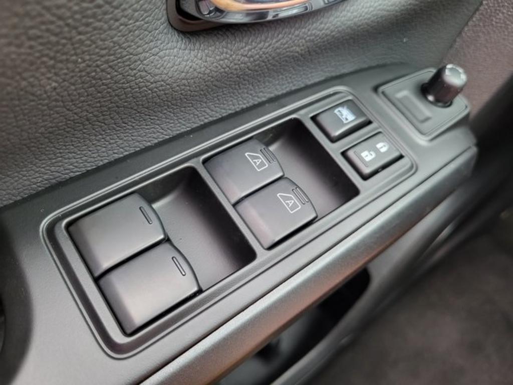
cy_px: 192
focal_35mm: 26
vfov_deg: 53.1
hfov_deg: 67.3
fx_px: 385
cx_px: 256
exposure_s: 1/60
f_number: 1.8
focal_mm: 5.4
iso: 160
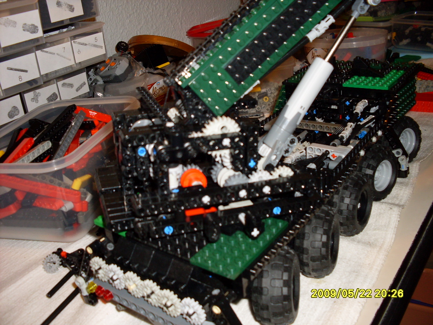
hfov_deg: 49.0
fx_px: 475
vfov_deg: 37.7
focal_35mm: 38
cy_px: 162
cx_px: 216
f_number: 2.8
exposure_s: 1/45
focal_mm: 6.3
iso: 100
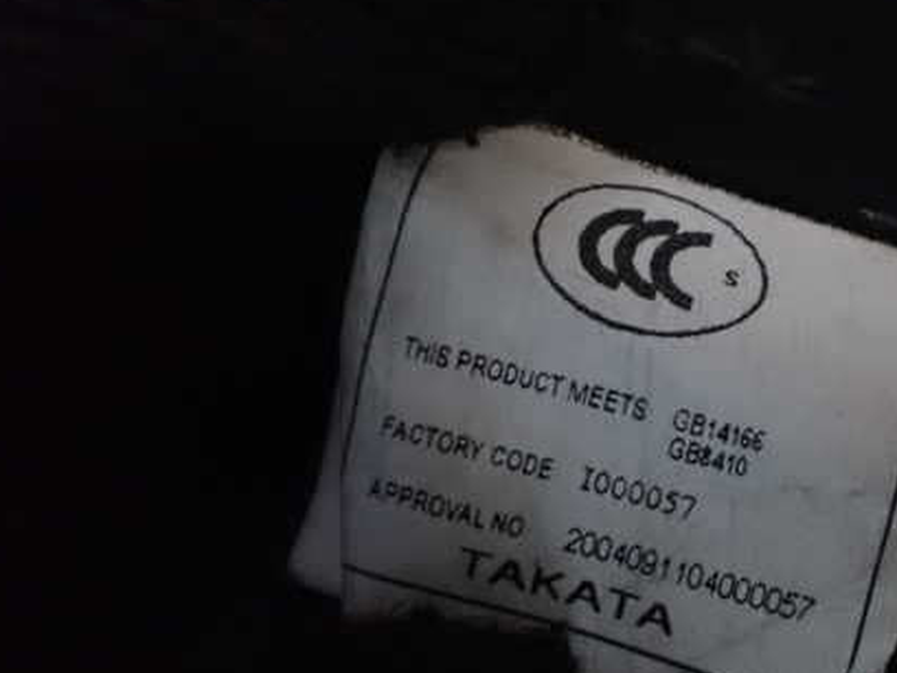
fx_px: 1141
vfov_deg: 32.9
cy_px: 373
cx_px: 629
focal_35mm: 44
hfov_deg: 42.1
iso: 1600
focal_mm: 5.4
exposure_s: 1/25
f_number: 2.3
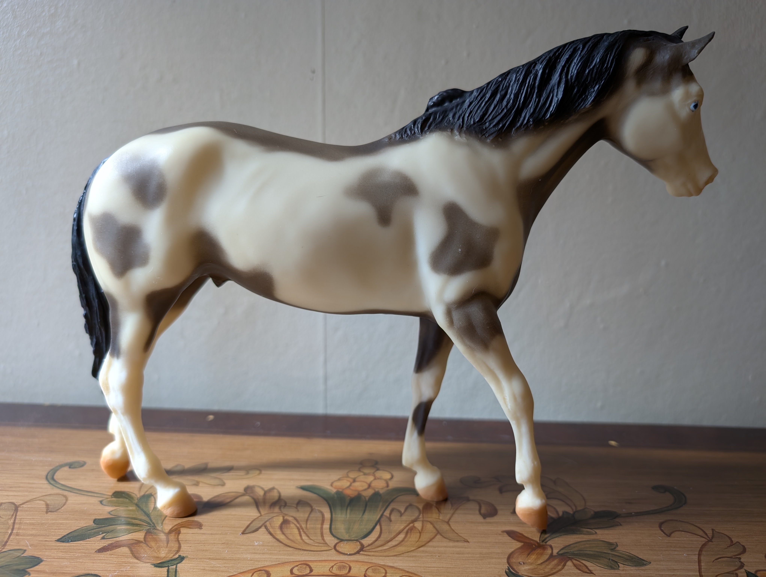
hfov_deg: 71.5
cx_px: 383
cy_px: 288
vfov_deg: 56.9
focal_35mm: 24
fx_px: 532
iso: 21
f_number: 1.68
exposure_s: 1/52.6
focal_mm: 6.9
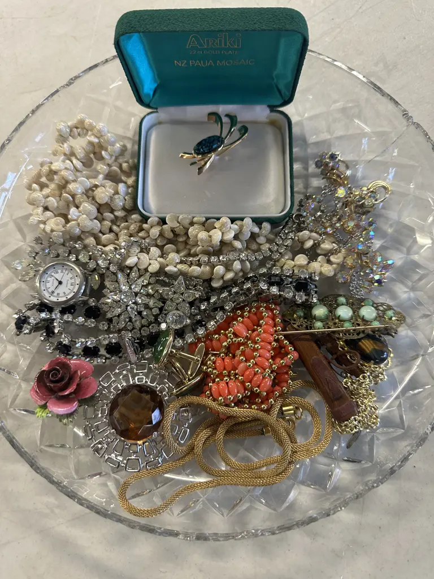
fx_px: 401
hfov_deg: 56.8
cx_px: 217
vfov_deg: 71.6
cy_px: 290
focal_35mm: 24
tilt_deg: -76.0
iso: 200
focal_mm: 6.86
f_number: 1.78
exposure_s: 1/100
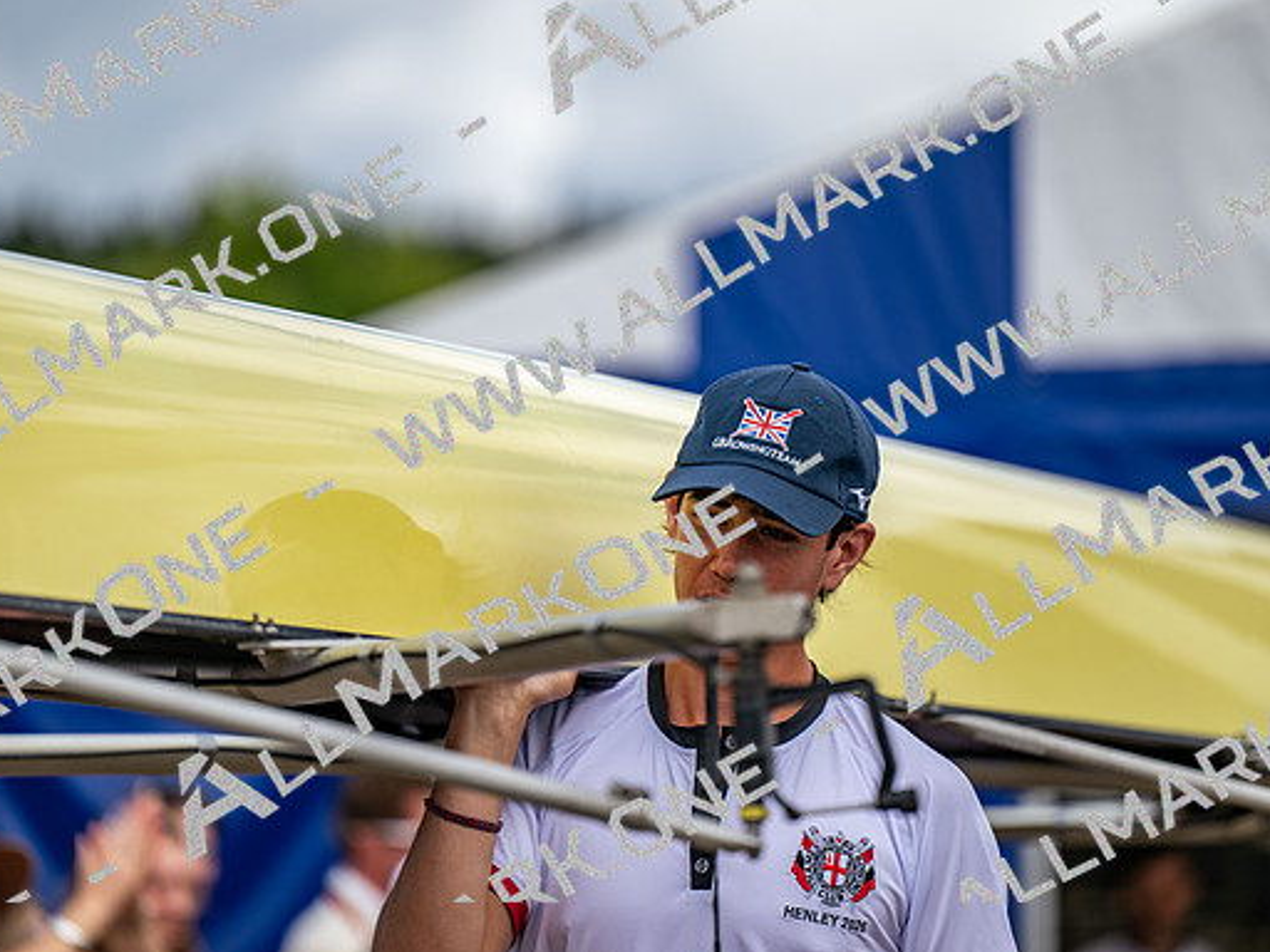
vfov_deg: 6.8
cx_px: 682
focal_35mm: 218
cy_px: 477
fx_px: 7998
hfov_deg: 9.1
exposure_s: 1/2000
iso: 110
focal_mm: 200
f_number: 2.8
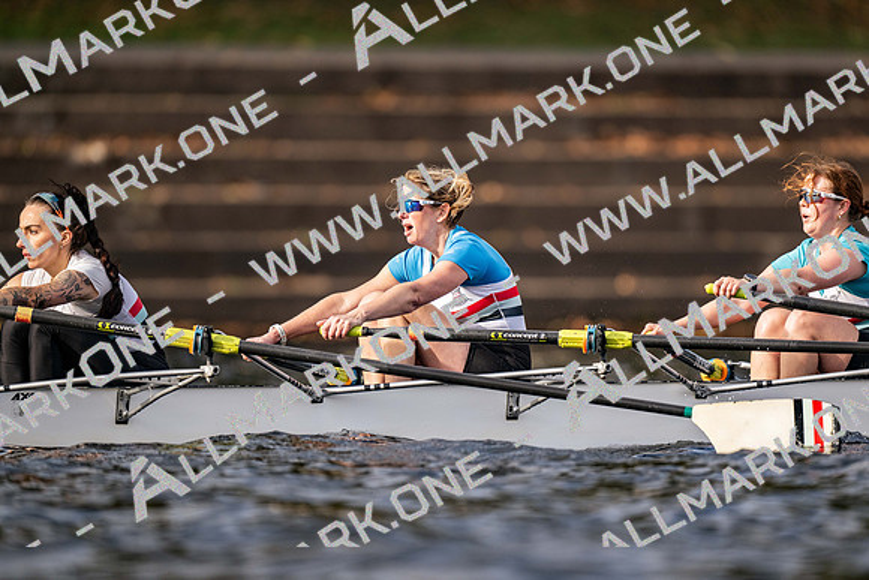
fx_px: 14493
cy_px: 290
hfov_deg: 3.4
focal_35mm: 600
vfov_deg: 2.3
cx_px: 434
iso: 400
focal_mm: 600
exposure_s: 1/2500
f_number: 4
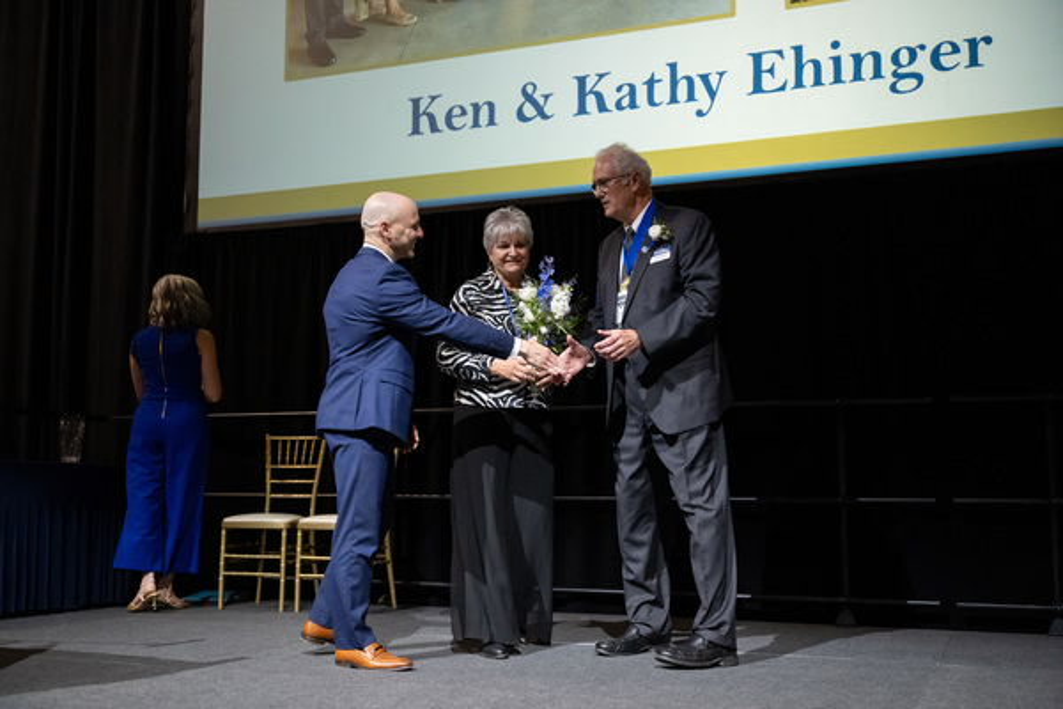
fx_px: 1122
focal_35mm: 38
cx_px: 532
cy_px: 354
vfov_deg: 35.1
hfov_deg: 50.7
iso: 4000
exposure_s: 1/640
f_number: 2.8
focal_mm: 38
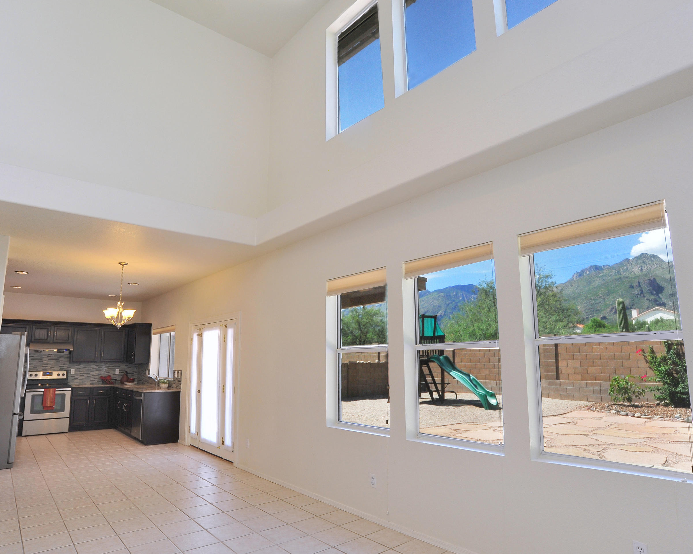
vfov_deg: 65.5
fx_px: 431
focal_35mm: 21
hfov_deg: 77.6
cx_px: 337
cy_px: 285
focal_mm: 18
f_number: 11
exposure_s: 1/40
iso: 1000
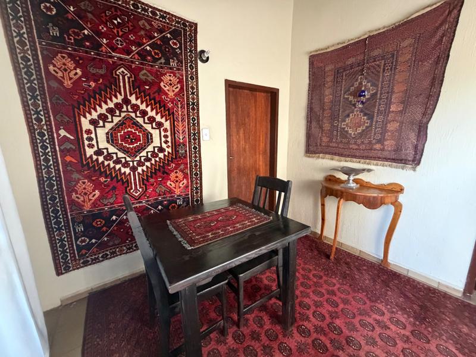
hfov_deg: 102.1
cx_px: 238
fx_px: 193
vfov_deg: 85.7
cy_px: 178
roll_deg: +3.3
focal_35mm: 14
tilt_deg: -9.7
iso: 1000
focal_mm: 2.22
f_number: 2.2
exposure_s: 1/60
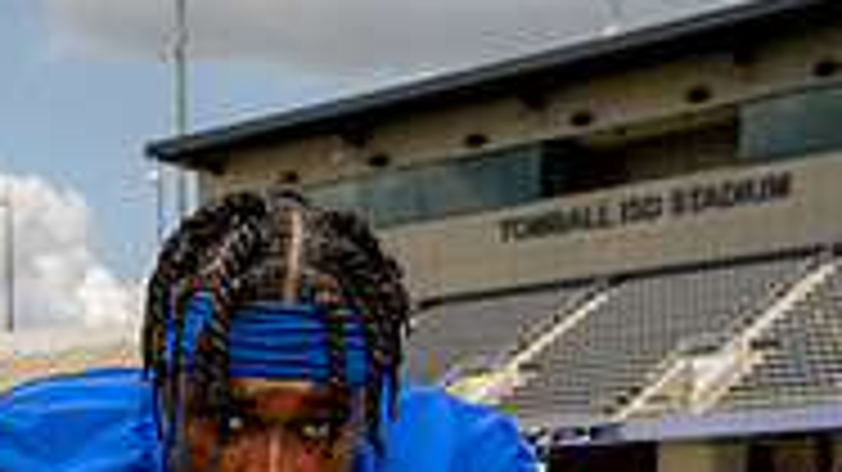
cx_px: 257
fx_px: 1852
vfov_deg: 12.5
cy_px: 1002
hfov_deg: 25.4
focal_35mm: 83
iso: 64
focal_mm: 33
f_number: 7.1
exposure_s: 1/250
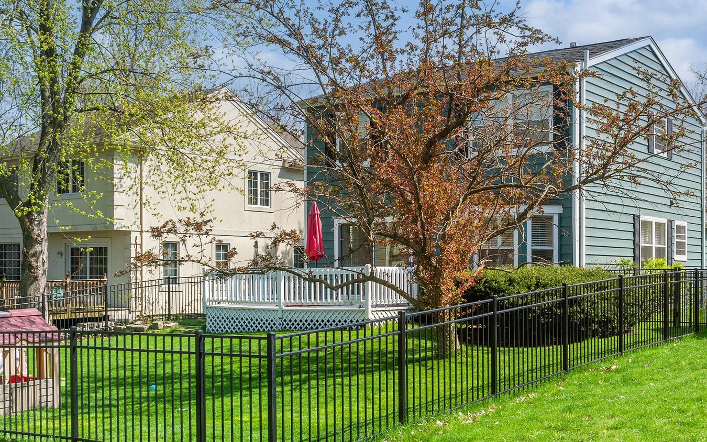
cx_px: 360
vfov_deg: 26.3
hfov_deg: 41.0
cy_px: 237
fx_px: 944
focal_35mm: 49
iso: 200
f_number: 8
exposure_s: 1/500
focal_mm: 40
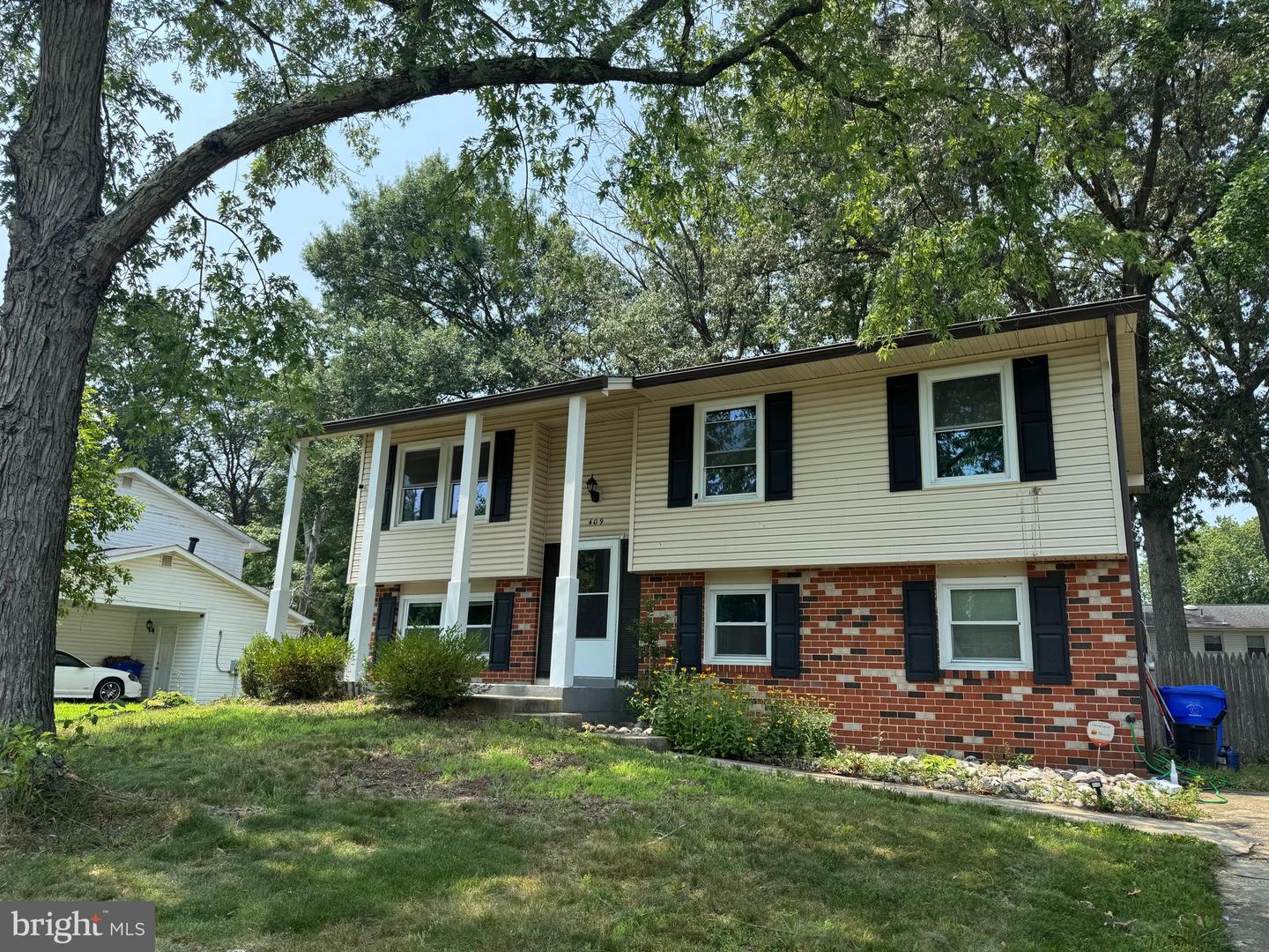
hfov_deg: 71.6
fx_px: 880
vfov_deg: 56.8
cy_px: 476
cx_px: 634
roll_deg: -2.2
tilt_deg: +13.4
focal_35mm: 24
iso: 80
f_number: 1.78
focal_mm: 6.76
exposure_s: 1/1597
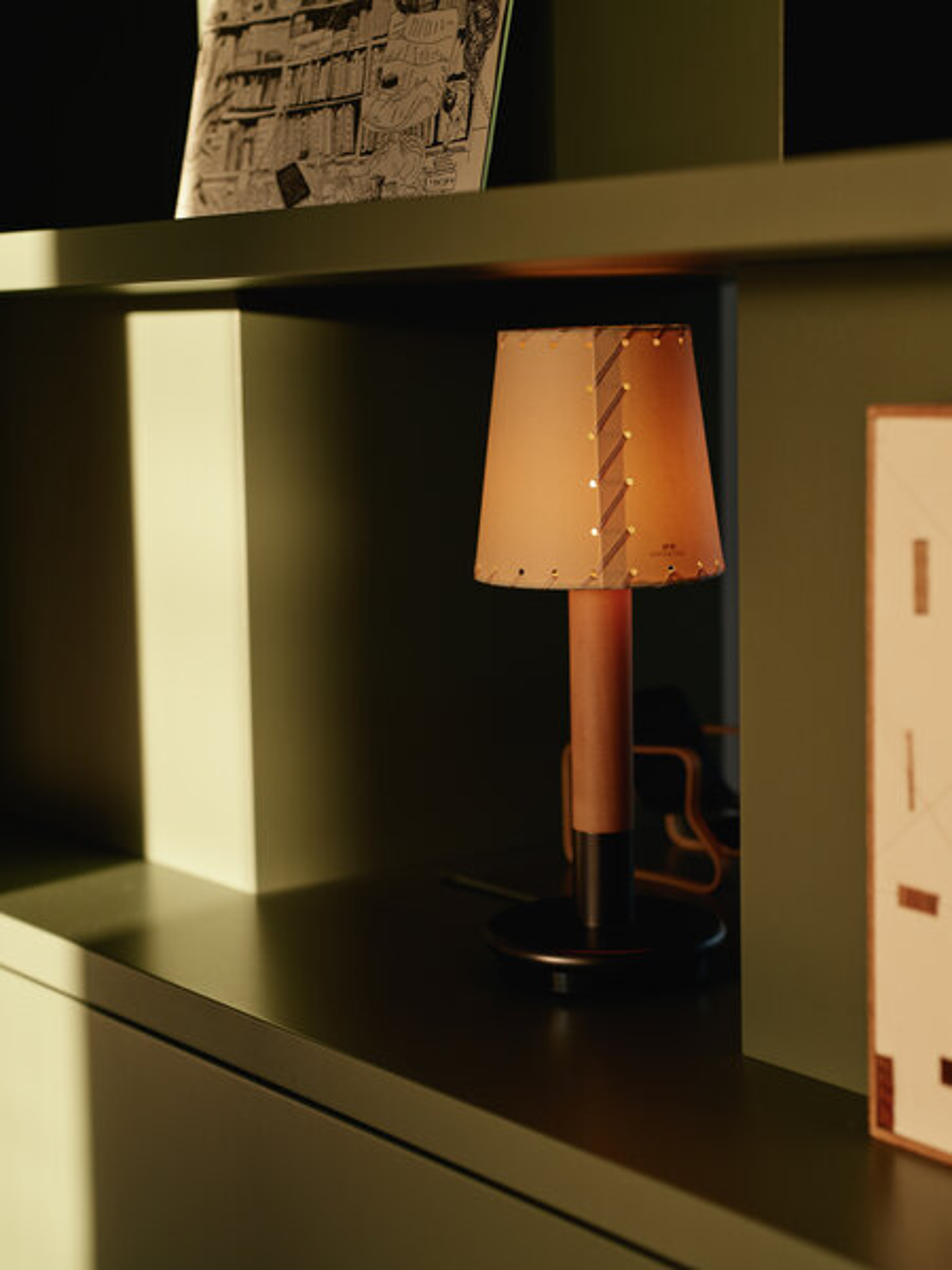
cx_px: 476
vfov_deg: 30.7
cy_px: 635
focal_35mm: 63
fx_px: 2310
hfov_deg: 23.3
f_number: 4
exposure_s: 1/250
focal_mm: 80
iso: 800
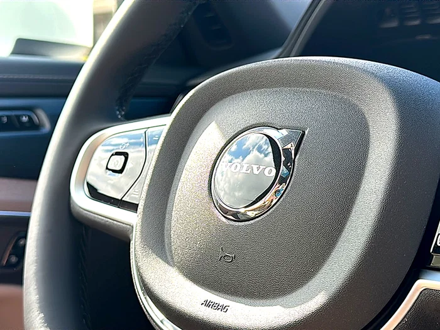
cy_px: 165
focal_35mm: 44
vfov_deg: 32.9
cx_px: 220
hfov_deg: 42.9
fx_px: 559
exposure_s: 1/492
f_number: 1.78
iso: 80
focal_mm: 6.86
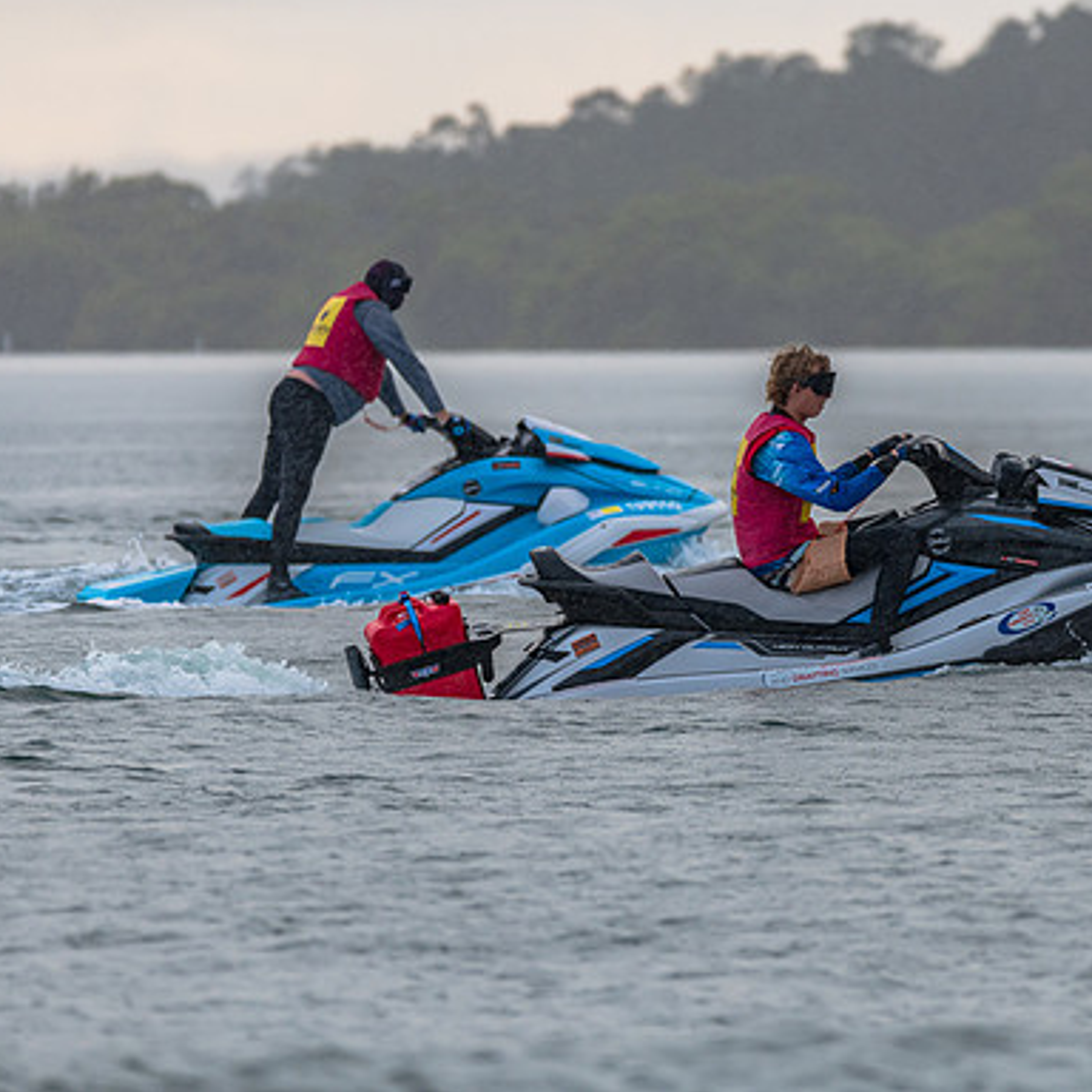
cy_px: 545
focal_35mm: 453
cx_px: 720
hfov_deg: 3.9
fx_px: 16168
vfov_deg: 3.9
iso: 800
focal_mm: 350
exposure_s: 1/500
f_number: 6
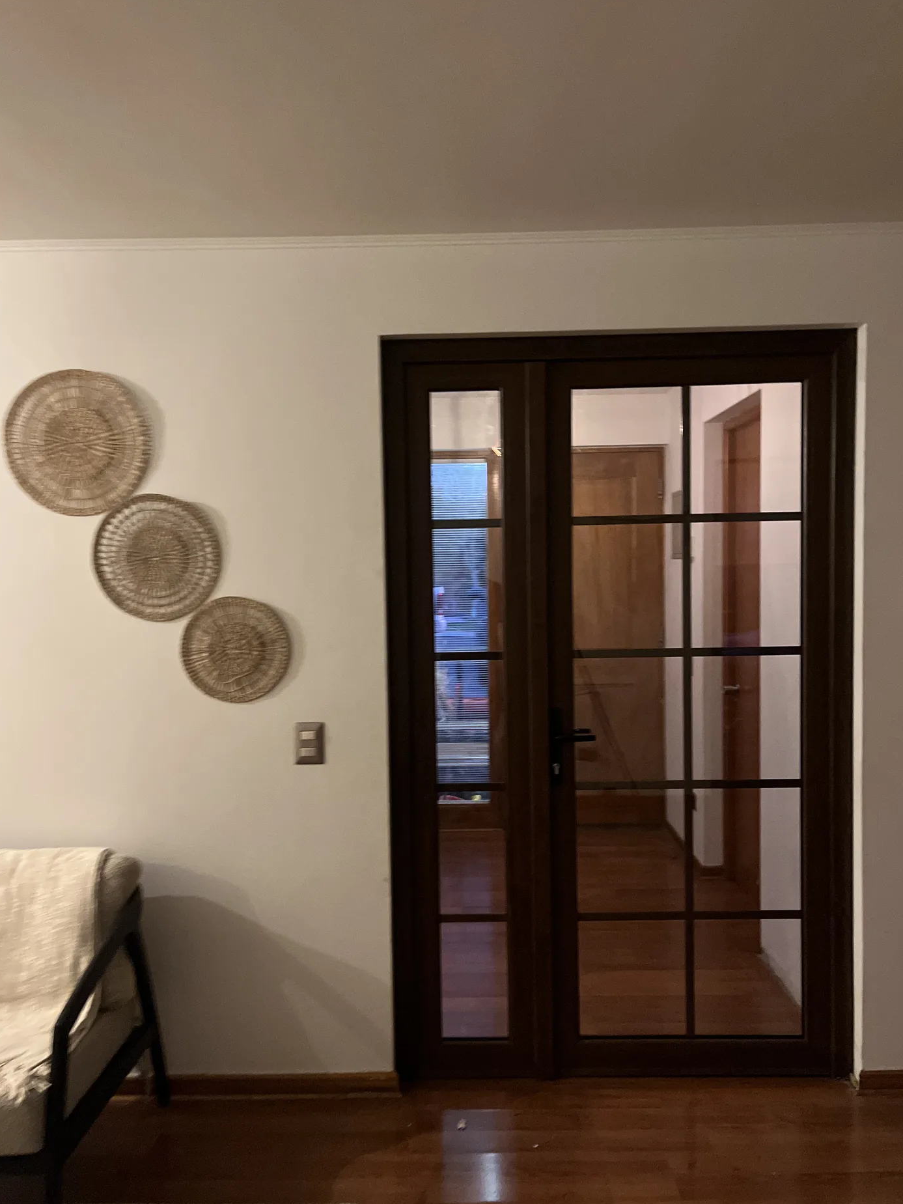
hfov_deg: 51.4
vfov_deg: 65.3
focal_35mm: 27
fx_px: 939
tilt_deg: -7.3
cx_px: 450
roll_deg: +1.6
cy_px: 617
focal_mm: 5.1
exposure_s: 1/25
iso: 500
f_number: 1.6
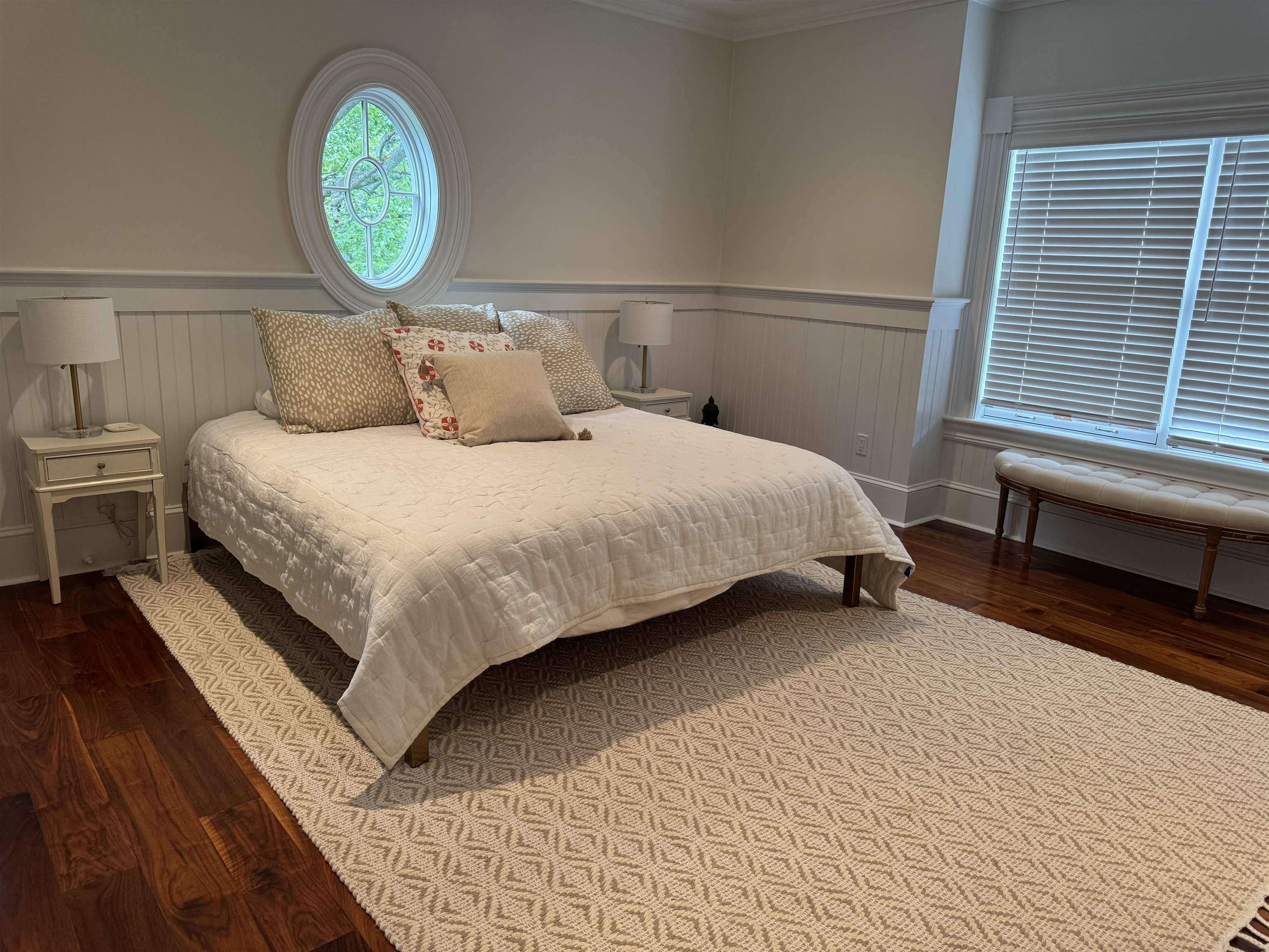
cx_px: 634
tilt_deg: -14.2
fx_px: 880
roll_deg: -2.1
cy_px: 476
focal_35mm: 24
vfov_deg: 56.8
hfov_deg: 71.6
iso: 200
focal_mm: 6.76
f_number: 1.78
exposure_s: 1/120
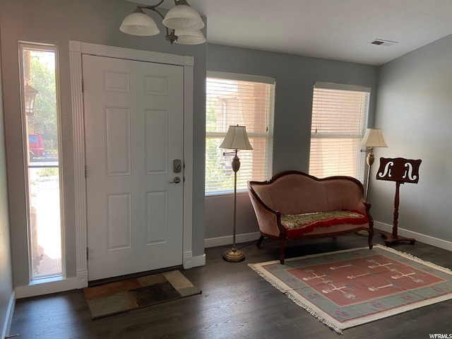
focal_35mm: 26
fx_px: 339
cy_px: 170
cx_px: 226
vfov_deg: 53.1
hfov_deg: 67.3
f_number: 1.8
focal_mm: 4.25
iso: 125
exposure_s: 1/60
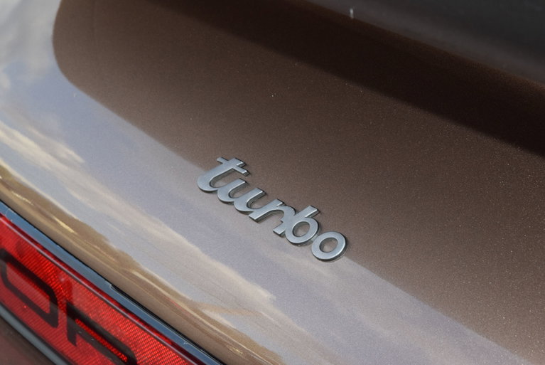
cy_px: 182
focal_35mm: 82
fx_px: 1250
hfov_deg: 24.6
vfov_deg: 16.6
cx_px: 272
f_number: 16
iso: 640
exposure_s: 1/160
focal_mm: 55
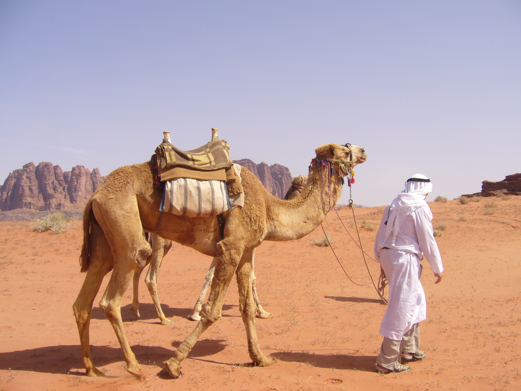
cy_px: 196
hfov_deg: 52.6
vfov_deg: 40.7
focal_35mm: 35
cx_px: 260
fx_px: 527
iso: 80
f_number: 5.6
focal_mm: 5.8
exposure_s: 1/400
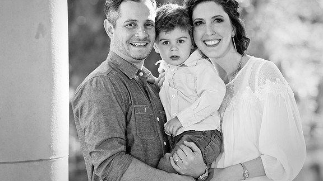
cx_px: 162
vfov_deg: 5.8
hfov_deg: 10.2
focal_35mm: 211
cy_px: 81
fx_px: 1807
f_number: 5.6
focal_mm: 200
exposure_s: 1/250
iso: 250
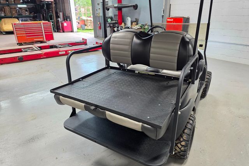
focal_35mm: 24
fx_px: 166
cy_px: 84
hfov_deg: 73.8
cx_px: 124
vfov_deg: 53.1
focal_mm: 6.3
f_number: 1.7
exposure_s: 1/120
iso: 160
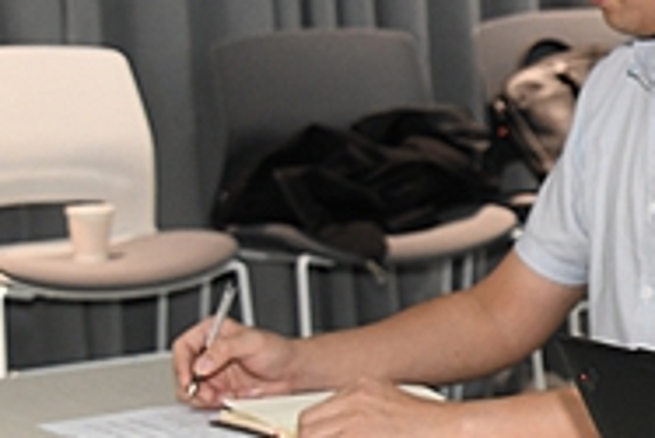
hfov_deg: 9.4
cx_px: 1289
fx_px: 3733
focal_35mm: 205
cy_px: 187
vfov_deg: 6.7
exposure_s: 1/60
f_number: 5.6
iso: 1600
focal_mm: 48
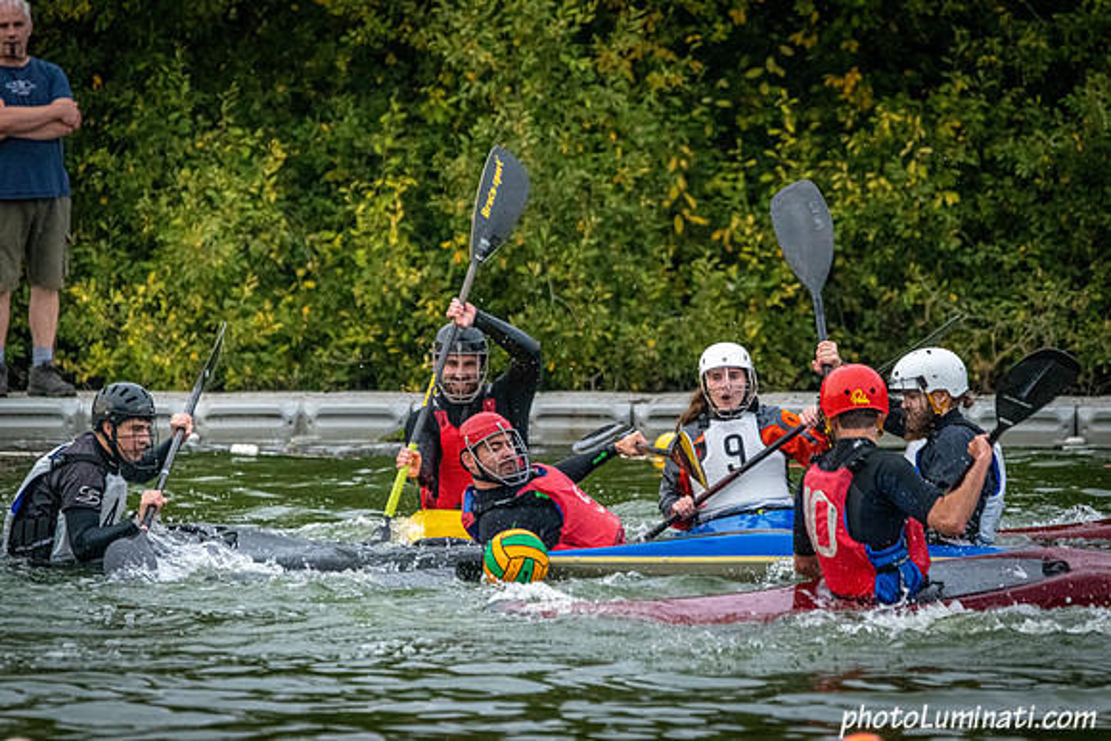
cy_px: 444
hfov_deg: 4.3
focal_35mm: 479
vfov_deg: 2.9
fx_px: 14783
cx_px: 665
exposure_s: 1/2000
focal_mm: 400
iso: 5000
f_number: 5.6
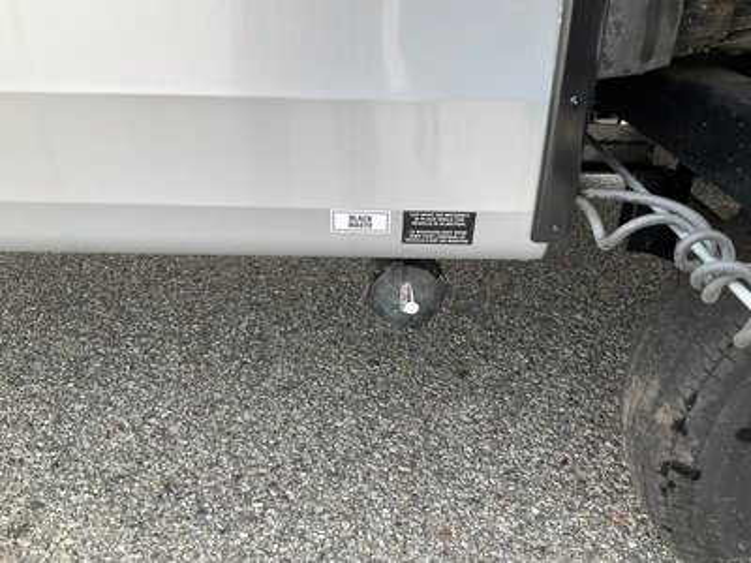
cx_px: 376
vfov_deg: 48.2
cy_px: 282
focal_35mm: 29
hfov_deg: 61.7
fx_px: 629
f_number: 1.8
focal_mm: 3
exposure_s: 1/300
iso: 25
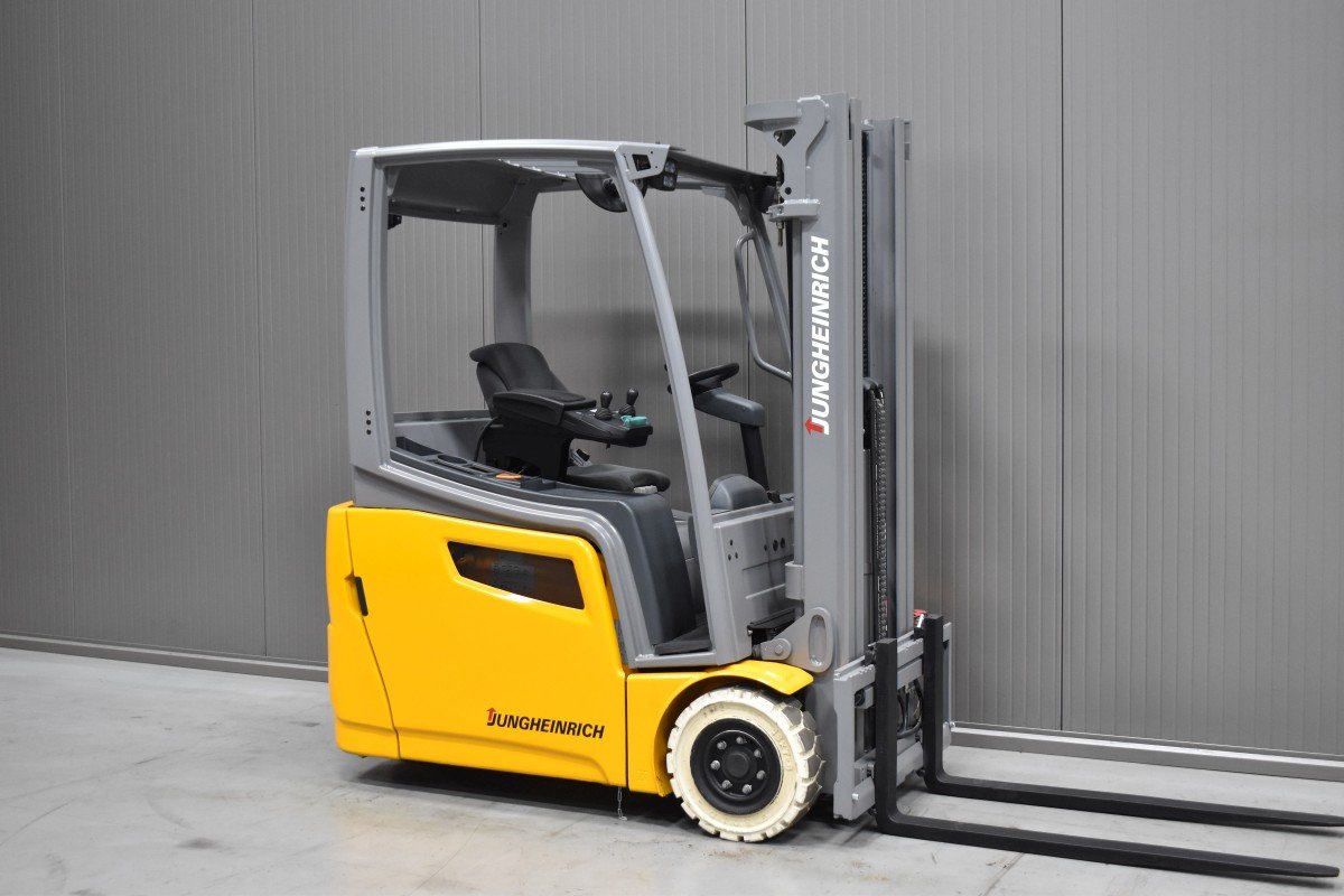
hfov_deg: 46.4
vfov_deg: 31.9
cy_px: 448
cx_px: 672
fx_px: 1568
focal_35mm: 42
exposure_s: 1/60
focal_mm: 28
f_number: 4.2
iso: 1600
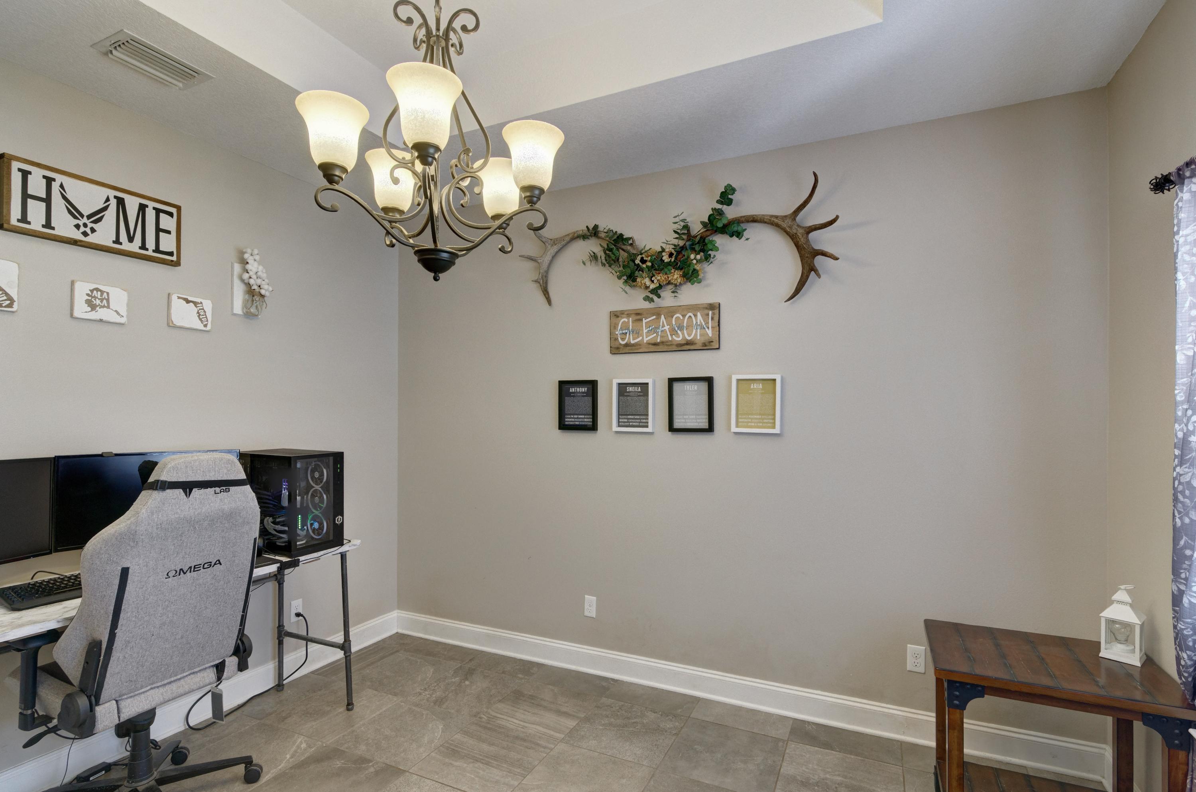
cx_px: 598
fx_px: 572
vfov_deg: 69.4
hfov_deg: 92.6
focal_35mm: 17
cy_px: 396
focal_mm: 11.5
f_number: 9
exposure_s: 1/30
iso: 400
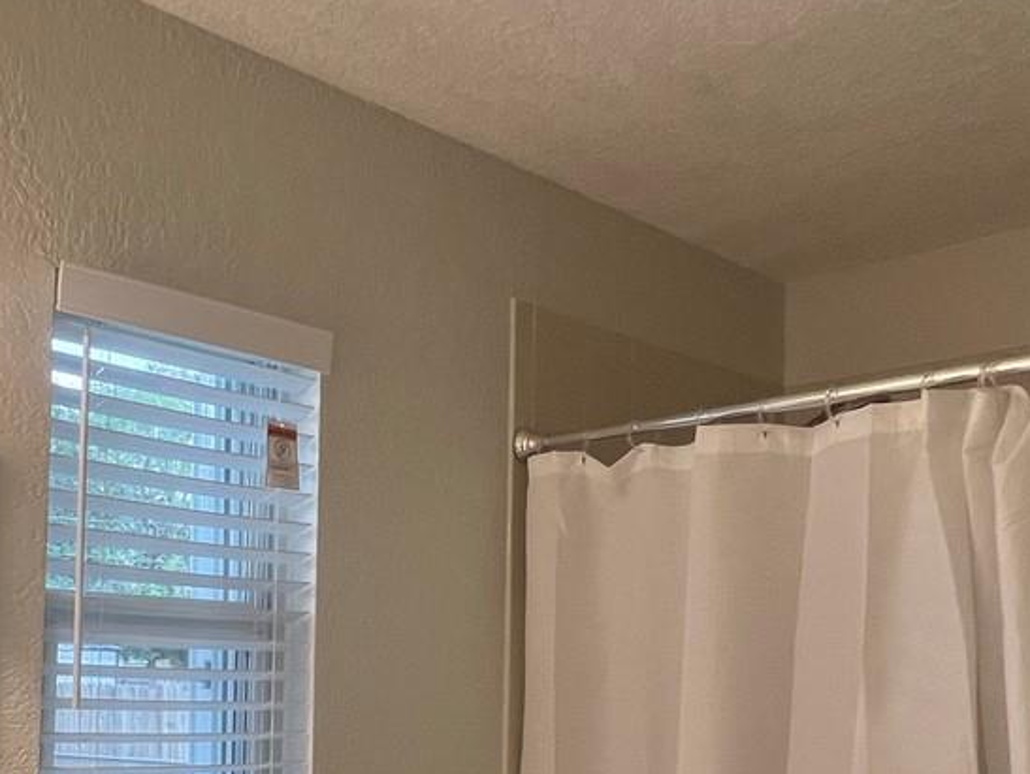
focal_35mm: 38
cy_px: 629
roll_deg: -0.9
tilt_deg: +1.1
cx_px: 375
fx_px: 1131
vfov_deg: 36.4
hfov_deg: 48.4
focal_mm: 1.57
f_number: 1.8
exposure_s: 1/120
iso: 160
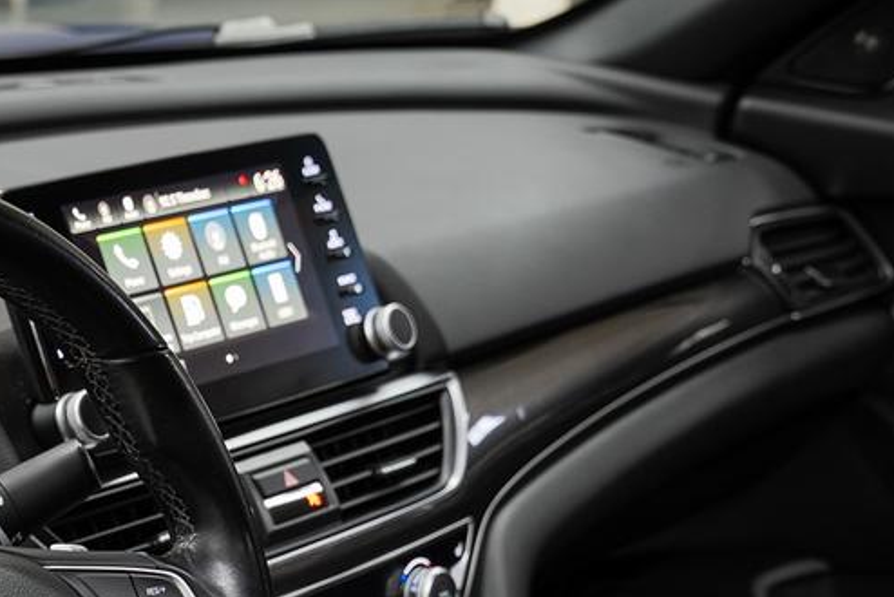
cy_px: 749
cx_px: -20
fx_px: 2584
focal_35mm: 104
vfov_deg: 12.8
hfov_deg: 19.0
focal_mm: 35.7
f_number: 5.6
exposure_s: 1/2
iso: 100
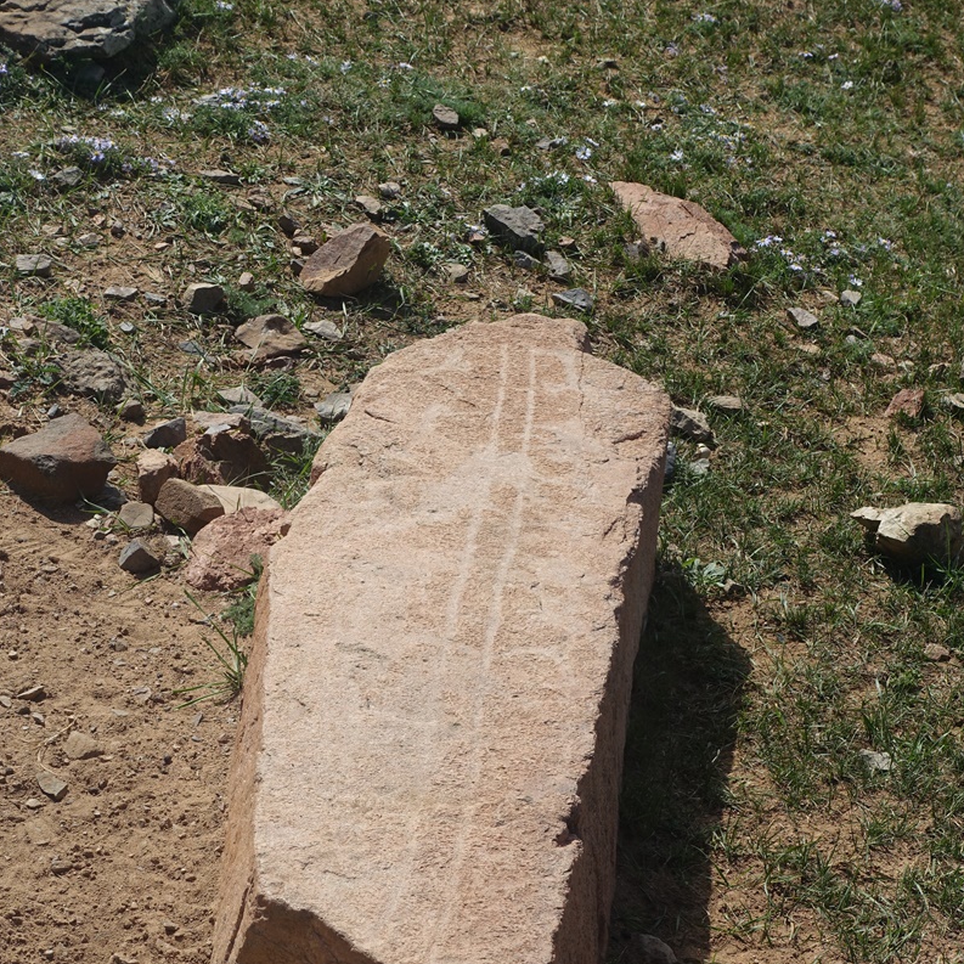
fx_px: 2836
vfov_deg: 19.2
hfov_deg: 19.3
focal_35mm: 90
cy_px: 622
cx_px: 484
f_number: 5.6
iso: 125
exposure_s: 1/640
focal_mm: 25.53
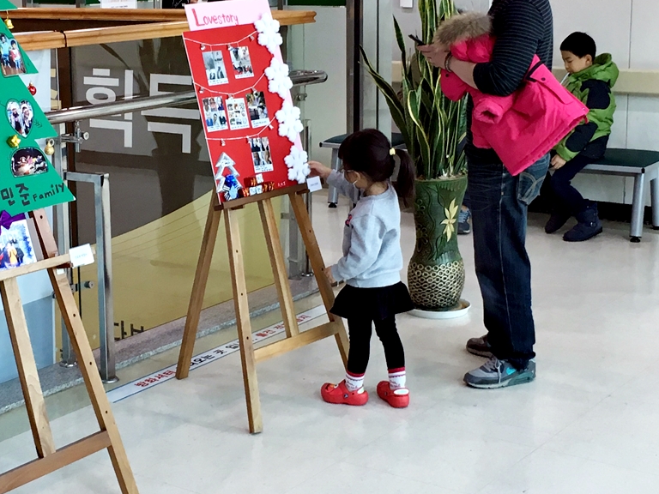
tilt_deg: -9.4
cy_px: 190
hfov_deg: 28.4
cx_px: 213
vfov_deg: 21.6
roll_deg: +1.0
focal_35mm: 68
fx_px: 1295
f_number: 2.2
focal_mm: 4.15
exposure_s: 1/30
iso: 50
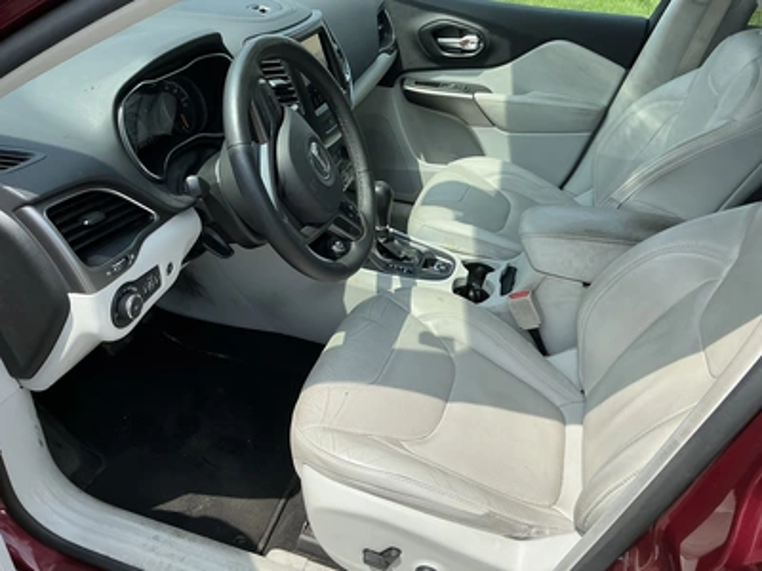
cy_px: 286
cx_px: 381
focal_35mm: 28
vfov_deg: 49.7
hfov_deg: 63.4
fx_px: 616
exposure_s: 1/855
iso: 25
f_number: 1.8
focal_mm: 3
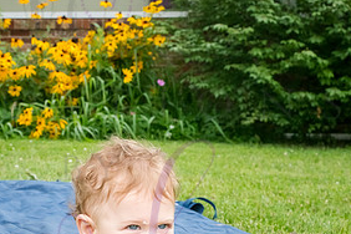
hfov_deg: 19.4
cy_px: 162
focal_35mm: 105
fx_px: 1024
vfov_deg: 13.0
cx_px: 113
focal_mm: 50
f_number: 10
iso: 500
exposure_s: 1/400
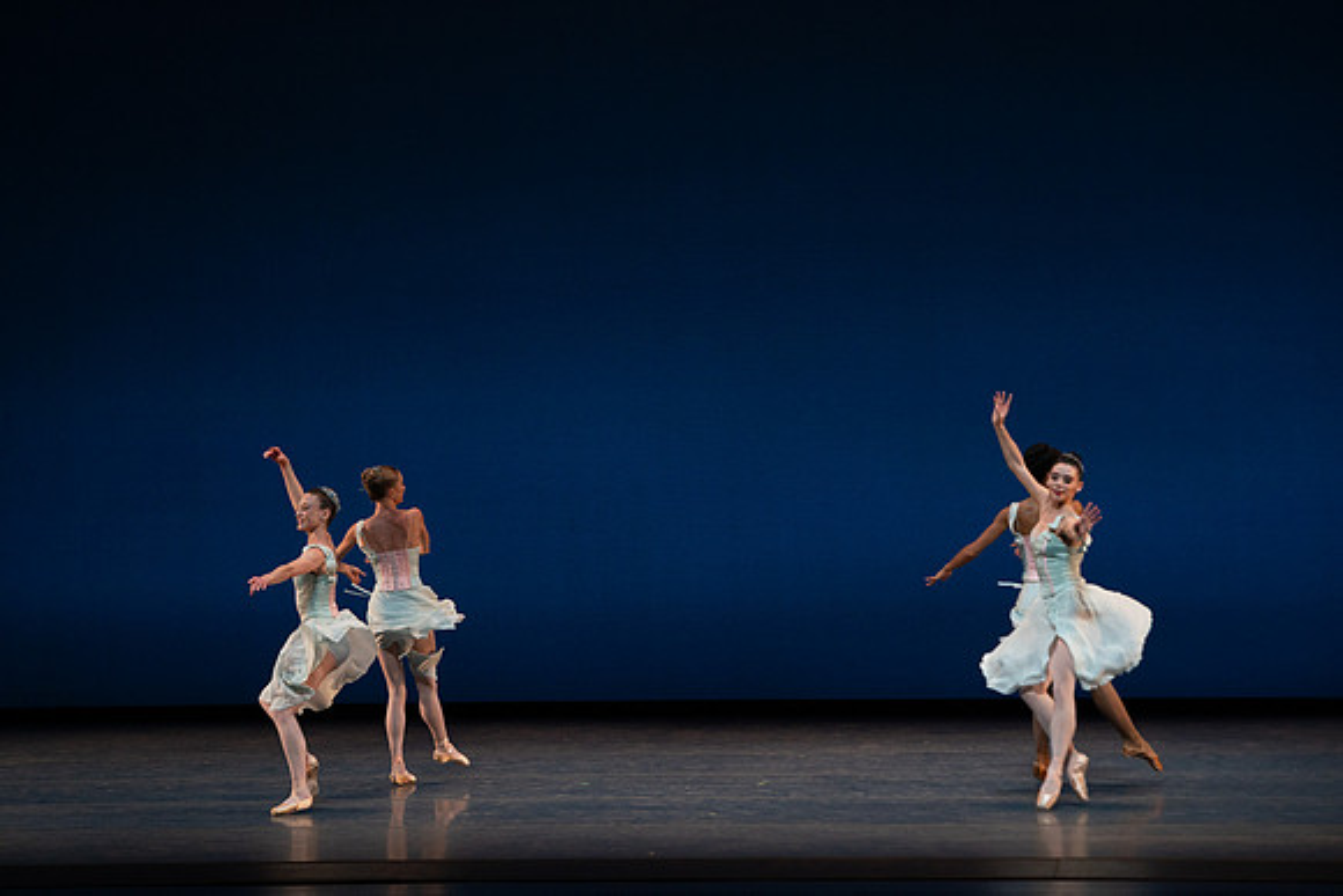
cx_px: 672
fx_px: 4963
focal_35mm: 133
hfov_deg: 15.4
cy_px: 448
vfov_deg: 10.3
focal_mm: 133
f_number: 8
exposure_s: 1/500
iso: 3200
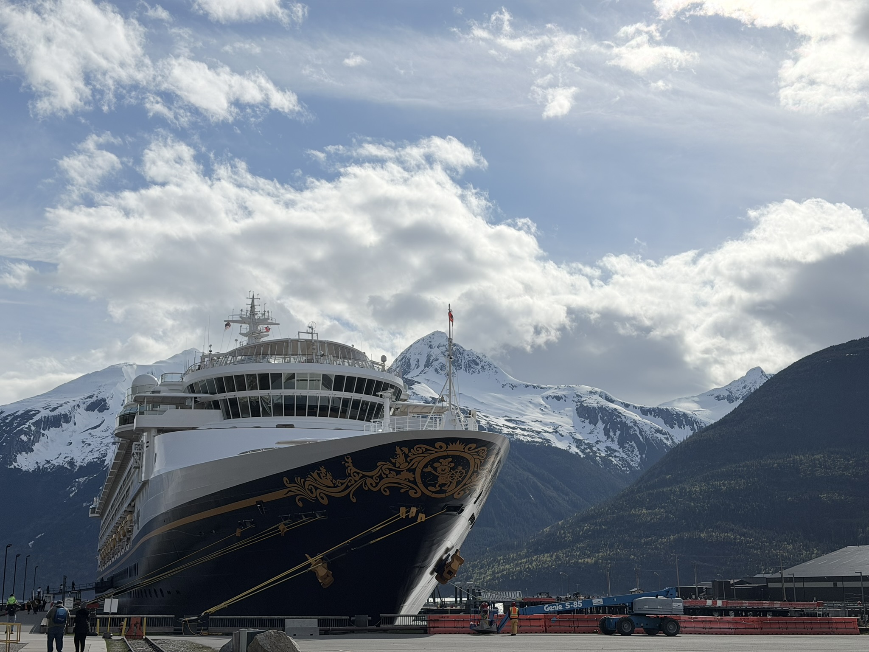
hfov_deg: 39.7
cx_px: 434
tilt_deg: +11.3
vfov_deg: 30.3
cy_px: 326
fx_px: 1205
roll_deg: +0.1
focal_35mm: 48
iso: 80
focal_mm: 6.76
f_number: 1.78
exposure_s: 1/27778
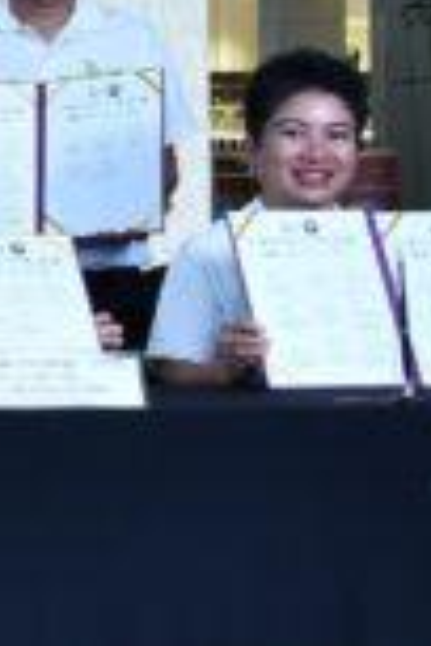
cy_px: 165
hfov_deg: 7.5
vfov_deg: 12.7
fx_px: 2891
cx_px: -883
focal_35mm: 161
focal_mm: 32
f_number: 10
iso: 1250
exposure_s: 1/80
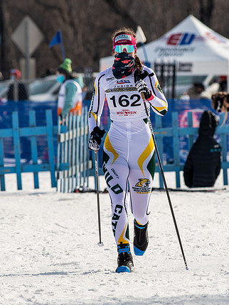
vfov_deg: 2.8
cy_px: 156
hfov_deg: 2.1
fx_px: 6251
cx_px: 159
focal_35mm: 708
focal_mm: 300
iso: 400
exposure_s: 1/2000
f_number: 7.1
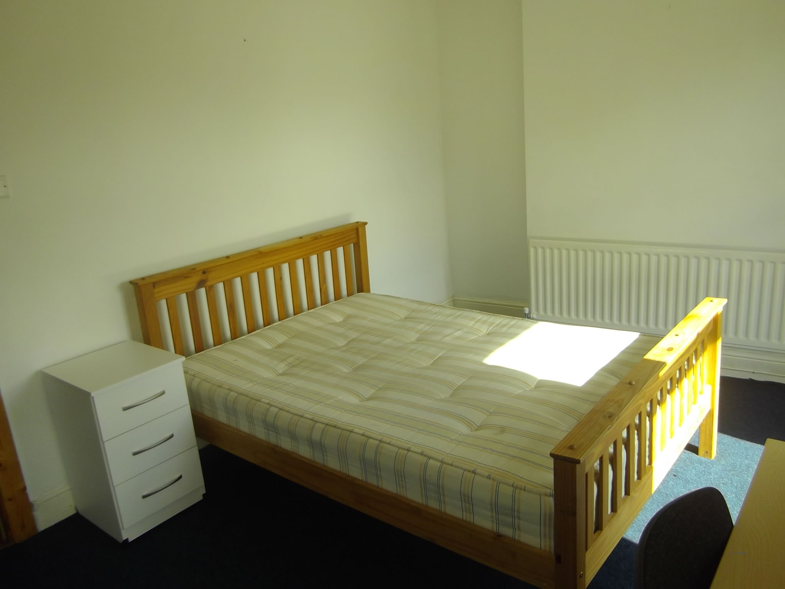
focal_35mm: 27
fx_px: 612
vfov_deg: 51.4
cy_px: 294
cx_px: 392
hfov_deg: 65.3
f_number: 3.2
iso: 100
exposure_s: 1/125
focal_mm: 4.9
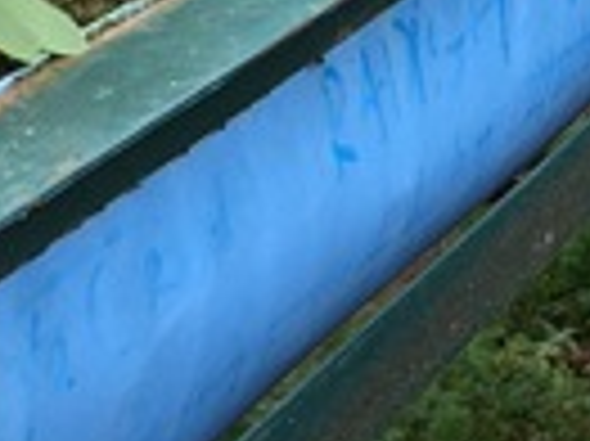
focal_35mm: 177
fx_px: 3014
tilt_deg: -15.1
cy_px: -58
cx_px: 667
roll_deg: -0.8
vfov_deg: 8.3
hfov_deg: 11.0
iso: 25
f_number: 2.2
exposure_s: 1/109
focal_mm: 4.15
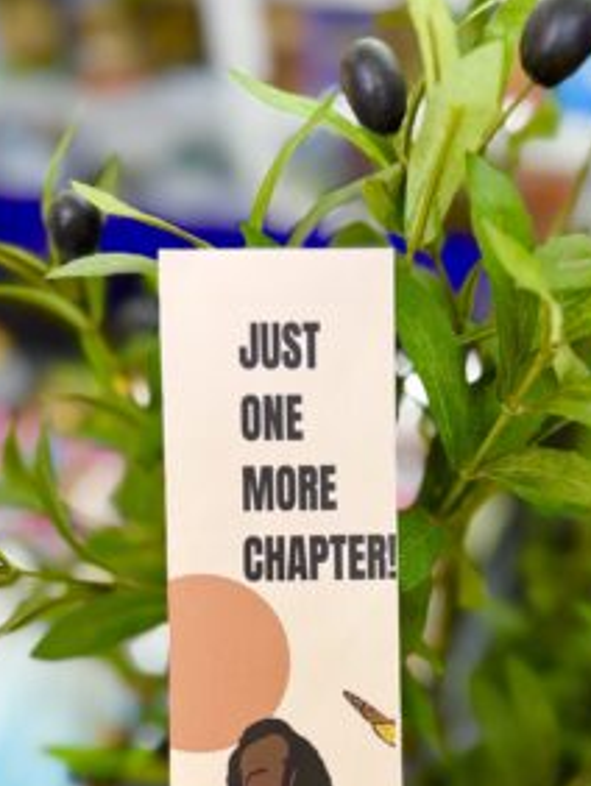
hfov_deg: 41.8
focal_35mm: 34
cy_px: 549
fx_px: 773
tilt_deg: -50.4
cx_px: 335
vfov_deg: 52.4
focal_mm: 6.76
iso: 200
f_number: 1.78
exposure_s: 1/100
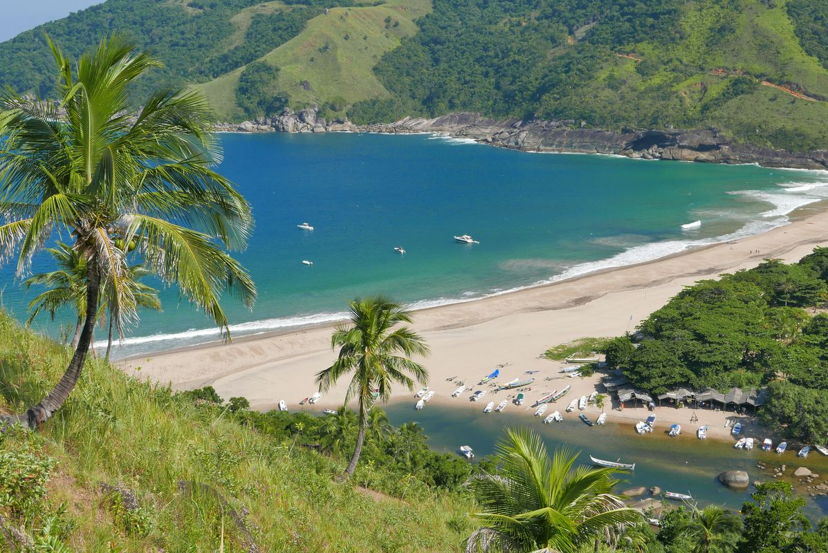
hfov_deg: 41.9
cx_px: 414
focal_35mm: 47
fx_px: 1082
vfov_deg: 28.7
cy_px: 276
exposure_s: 1/400
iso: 200
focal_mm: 21.3
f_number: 9
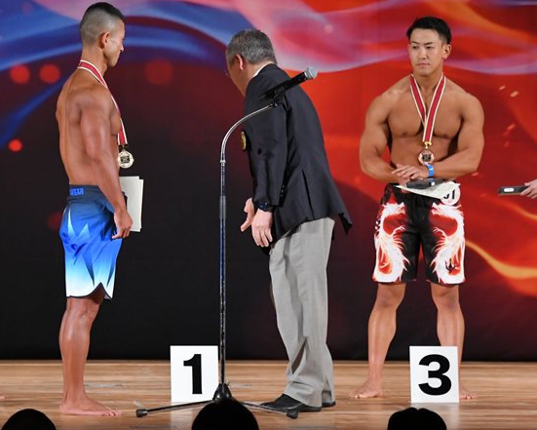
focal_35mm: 297
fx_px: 4721
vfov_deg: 5.2
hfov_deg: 6.5
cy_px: 228
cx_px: 209
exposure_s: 1/400
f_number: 5.6
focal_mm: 150
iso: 3200
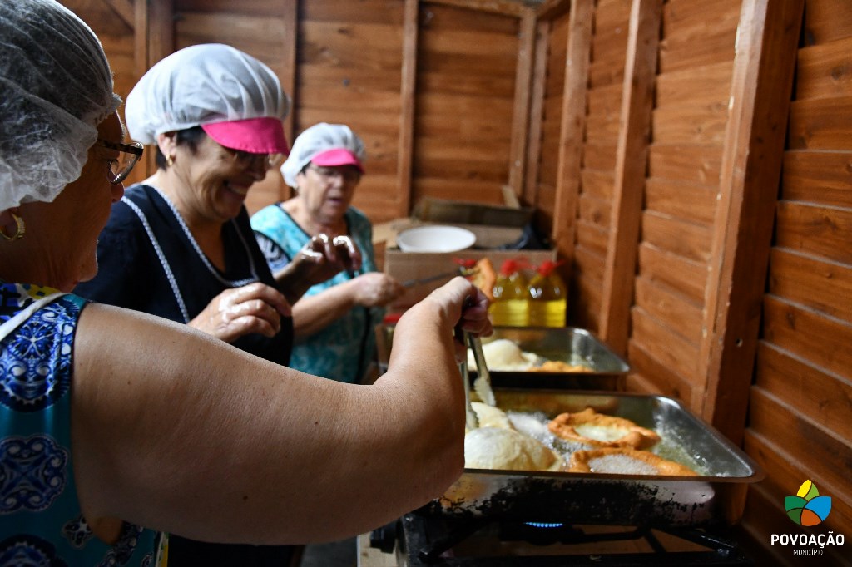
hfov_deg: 57.2
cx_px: 426
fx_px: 781
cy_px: 284
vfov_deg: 39.9
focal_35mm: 33
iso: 3200
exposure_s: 1/100
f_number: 3.8
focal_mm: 22
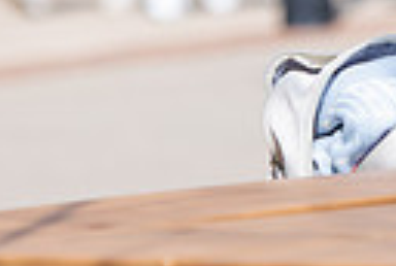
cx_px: 640
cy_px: -131
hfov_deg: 3.7
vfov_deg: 2.5
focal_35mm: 551
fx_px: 6075
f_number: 3.5
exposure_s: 1/800
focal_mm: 122
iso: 100
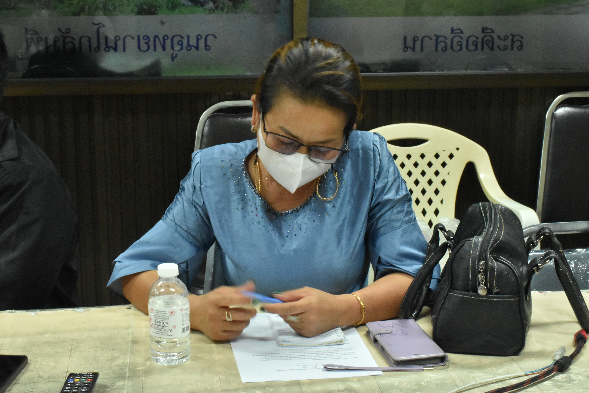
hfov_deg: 29.9
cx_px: 294
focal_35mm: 68
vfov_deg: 20.2
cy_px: 196
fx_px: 1104
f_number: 20
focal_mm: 45
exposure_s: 1/13
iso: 3200
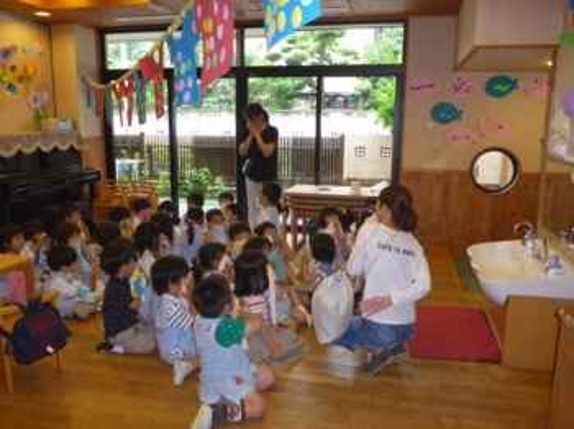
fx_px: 481
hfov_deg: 61.7
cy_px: 214
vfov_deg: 48.2
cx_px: 287
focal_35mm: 29
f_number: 3.4
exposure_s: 1/60
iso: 400
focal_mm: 5.2
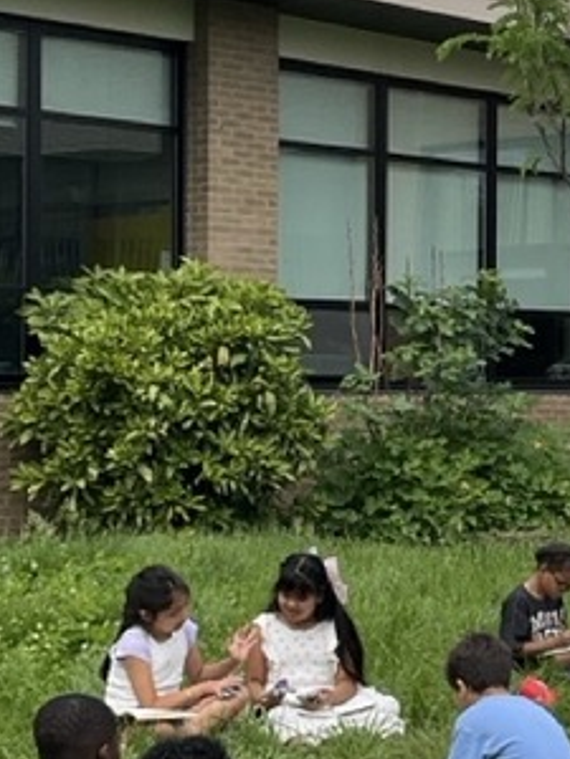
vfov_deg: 19.8
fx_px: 2174
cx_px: 669
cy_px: 364
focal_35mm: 99
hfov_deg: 14.5
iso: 25
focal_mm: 3
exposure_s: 1/1984
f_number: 1.8
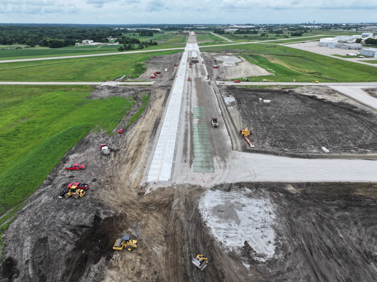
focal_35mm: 24
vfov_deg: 56.8
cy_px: 141
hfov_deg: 71.6
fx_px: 261
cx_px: 188
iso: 100
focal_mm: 12.29
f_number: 2.8
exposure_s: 1/1000
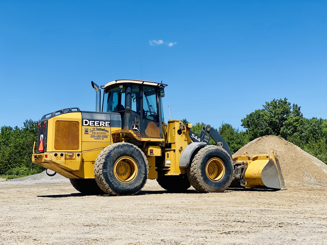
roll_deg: +1.3
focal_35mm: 52
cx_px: 164
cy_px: 122
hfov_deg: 36.8
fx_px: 491
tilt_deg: +5.6
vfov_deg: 28.0
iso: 20
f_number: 2
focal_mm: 6
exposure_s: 1/1712
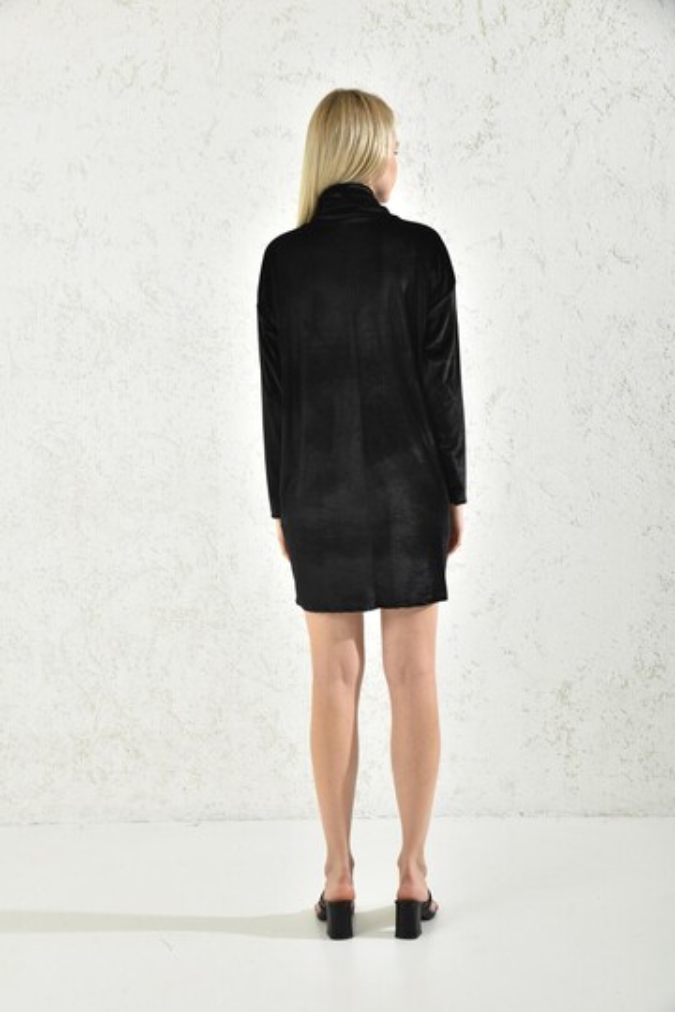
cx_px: 338
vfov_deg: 39.6
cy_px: 506
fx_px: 1406
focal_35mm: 50
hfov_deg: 27.0
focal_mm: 50
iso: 100
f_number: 7.1
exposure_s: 1/160
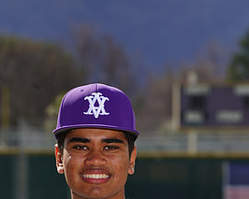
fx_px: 3376
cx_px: 103
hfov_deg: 4.2
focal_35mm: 458
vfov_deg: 3.4
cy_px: 258
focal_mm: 224
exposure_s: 1/250
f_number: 10
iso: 100
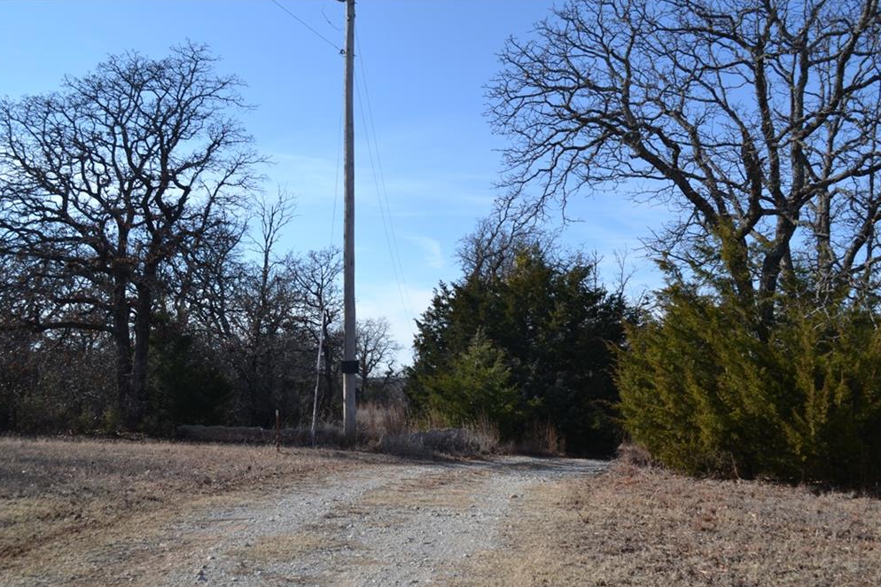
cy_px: 300
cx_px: 447
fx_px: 832
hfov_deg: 55.8
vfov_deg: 38.9
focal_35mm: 34
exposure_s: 1/250
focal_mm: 22
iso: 100
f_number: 8
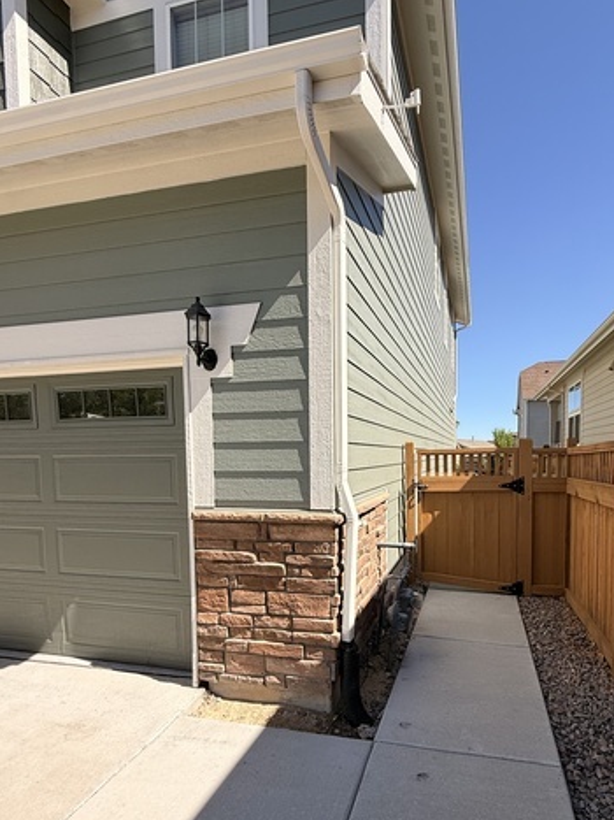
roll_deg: +0.2
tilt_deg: -2.8
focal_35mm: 20
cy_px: 484
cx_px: 365
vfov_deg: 81.0
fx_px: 473
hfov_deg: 65.4
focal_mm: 2.22
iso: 50
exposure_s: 1/1497
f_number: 2.2
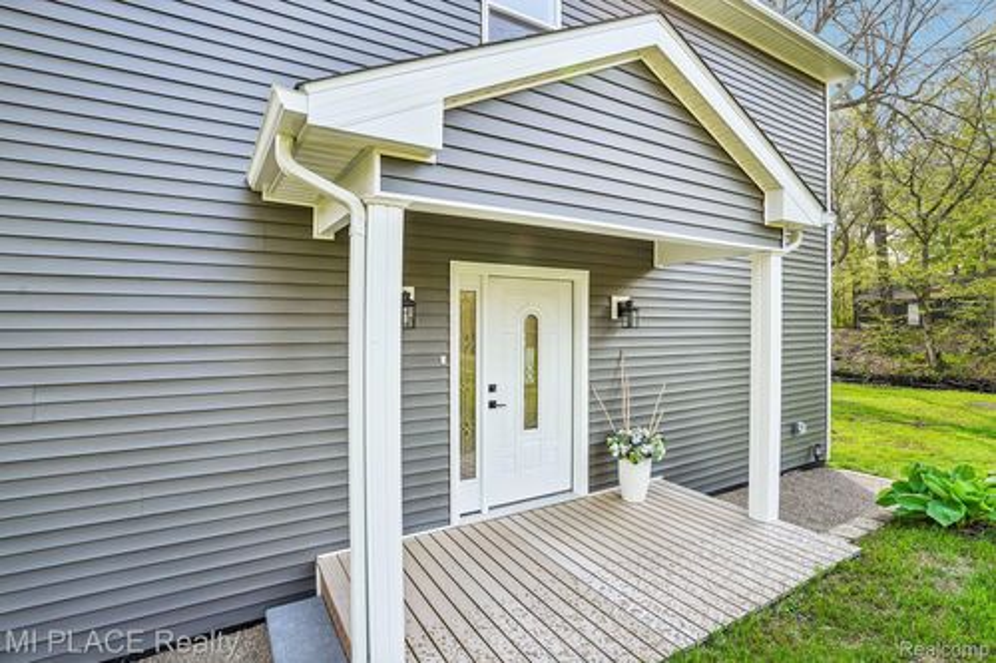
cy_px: 332
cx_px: 498
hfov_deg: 96.8
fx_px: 442
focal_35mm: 16
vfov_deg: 73.7
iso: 400
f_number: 8
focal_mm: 16
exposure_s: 1/125
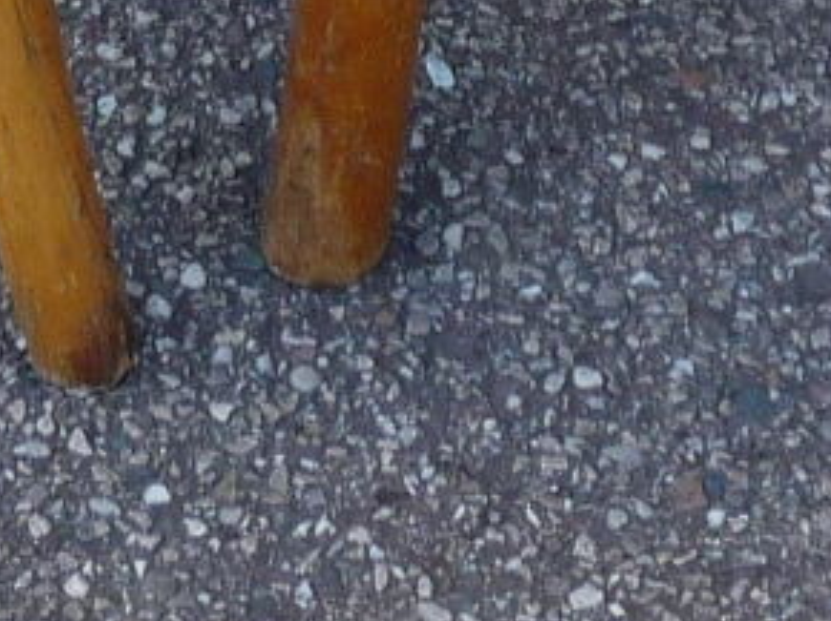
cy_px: -1497
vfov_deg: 6.7
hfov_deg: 10.3
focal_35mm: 191
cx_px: 198
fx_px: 4581
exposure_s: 1/100
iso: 100
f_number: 3.2
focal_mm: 4.8
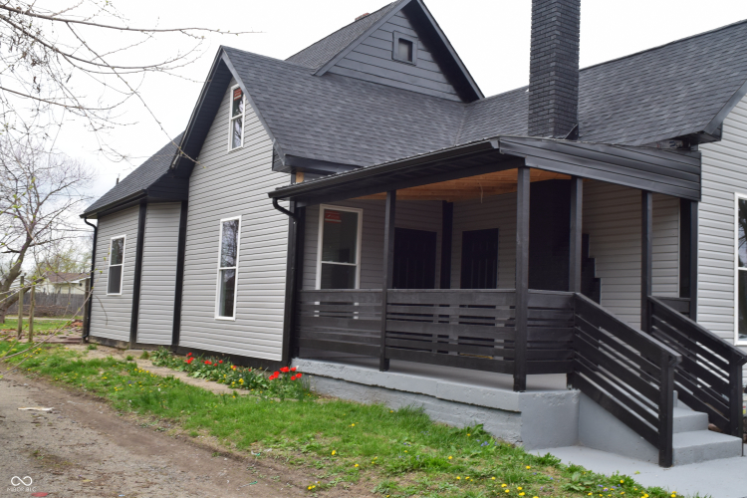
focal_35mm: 38
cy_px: 249
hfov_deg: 51.3
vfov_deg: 35.5
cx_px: 374
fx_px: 778
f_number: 10
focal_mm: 25
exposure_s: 1/250
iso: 400
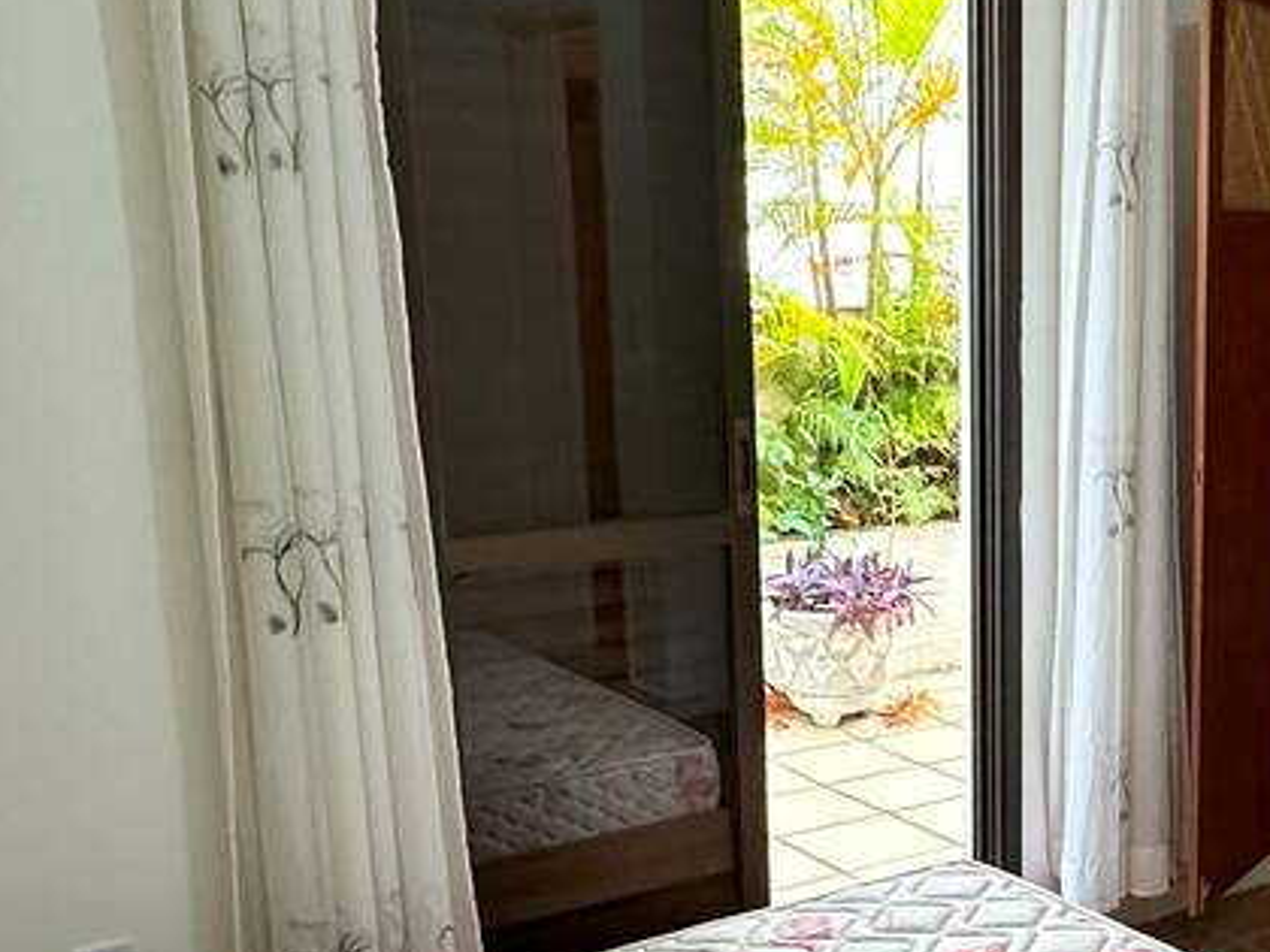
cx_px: 1155
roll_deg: -0.7
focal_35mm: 48
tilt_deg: -12.4
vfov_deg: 30.0
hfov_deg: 37.0
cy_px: 647
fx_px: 1761
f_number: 2.2
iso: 250
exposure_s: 1/120
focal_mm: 2.22
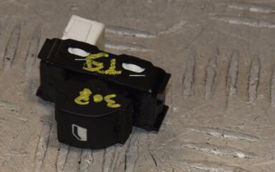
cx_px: 123
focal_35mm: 253
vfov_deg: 5.2
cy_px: 108
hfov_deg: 8.3
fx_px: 1894
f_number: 10
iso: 800
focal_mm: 105
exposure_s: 1/200
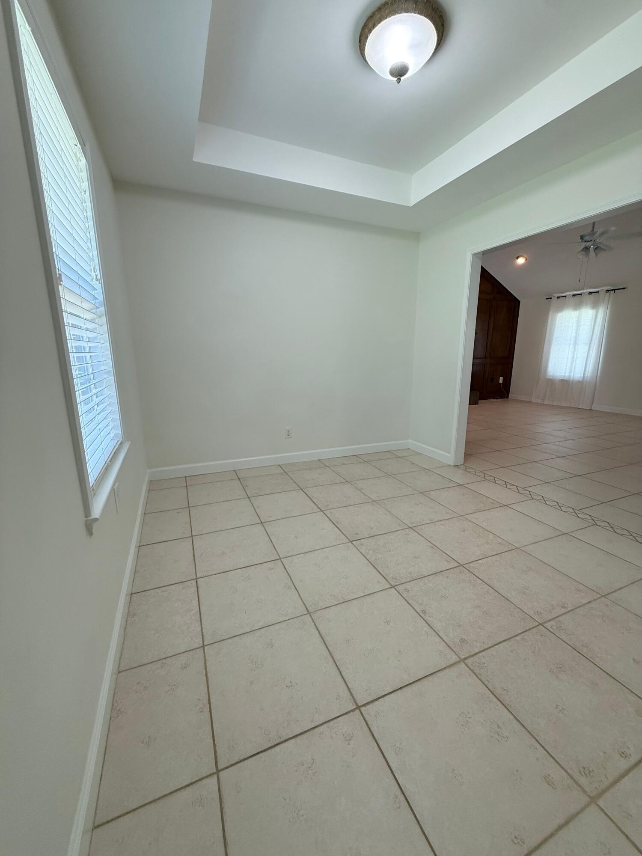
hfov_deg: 85.7
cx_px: 321
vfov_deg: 102.1
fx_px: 346
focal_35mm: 14
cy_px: 428
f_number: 2.2
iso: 200
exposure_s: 1/120
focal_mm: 2.22
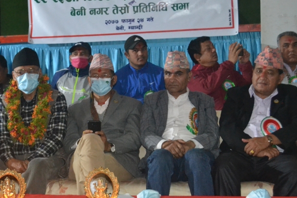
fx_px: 619
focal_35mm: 75
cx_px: 92
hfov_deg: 26.8
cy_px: 73
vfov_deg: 18.2
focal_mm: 28
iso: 3200
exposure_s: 1/60
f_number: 4.5
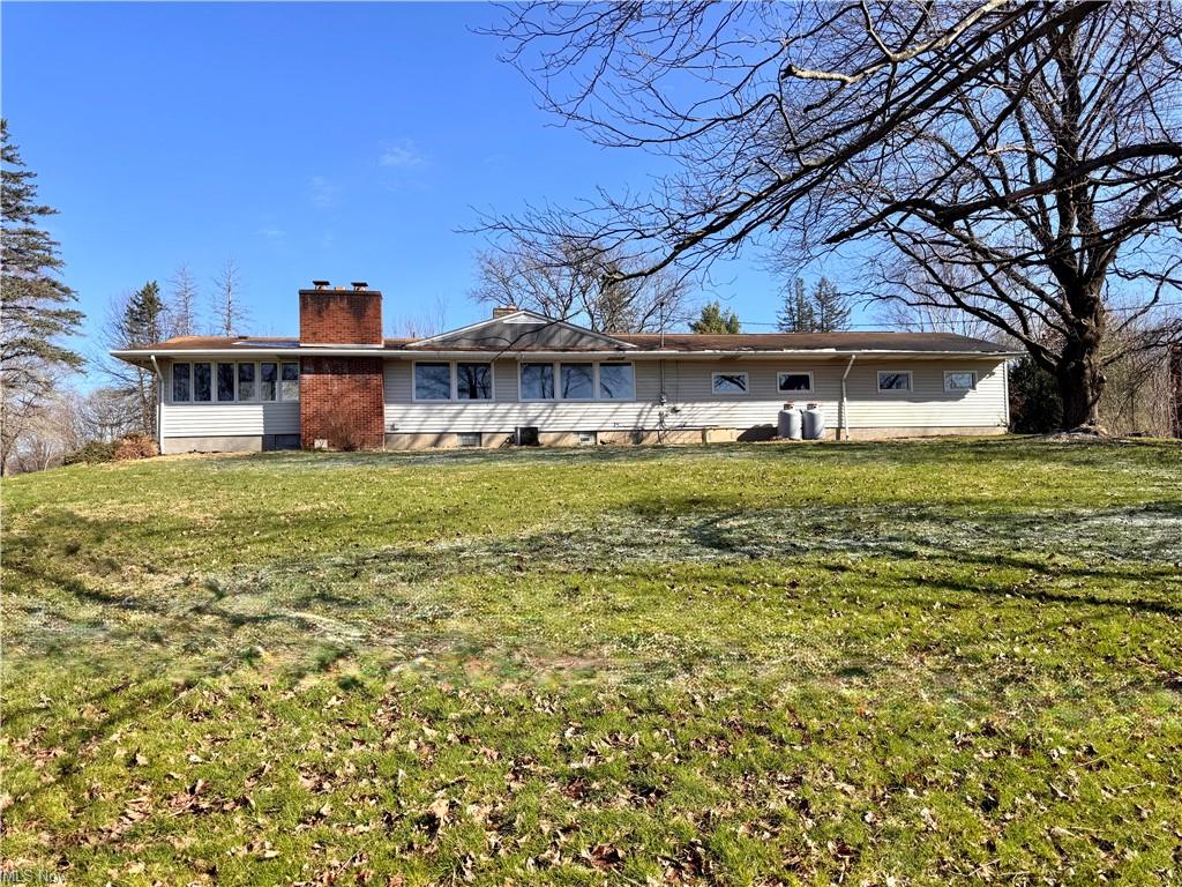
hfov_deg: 71.6
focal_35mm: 24
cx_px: 591
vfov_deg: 56.8
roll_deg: +1.4
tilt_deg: +3.0
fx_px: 820
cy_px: 444
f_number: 1.78
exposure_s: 1/2506
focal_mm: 6.76
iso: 80
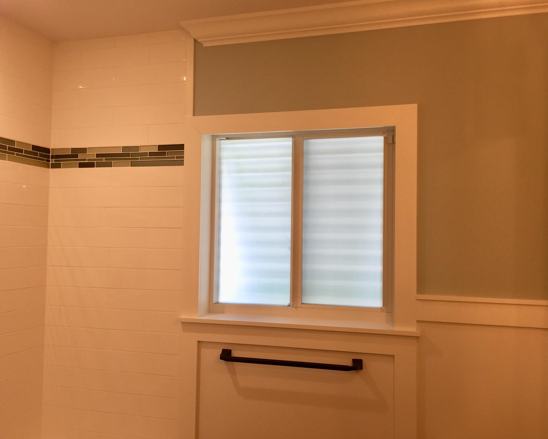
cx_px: 284
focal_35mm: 31
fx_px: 503
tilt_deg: +0.9
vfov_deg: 47.1
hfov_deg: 57.2
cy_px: 220
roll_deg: -1.5
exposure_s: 1/60
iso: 32
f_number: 2.2
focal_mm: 4.15
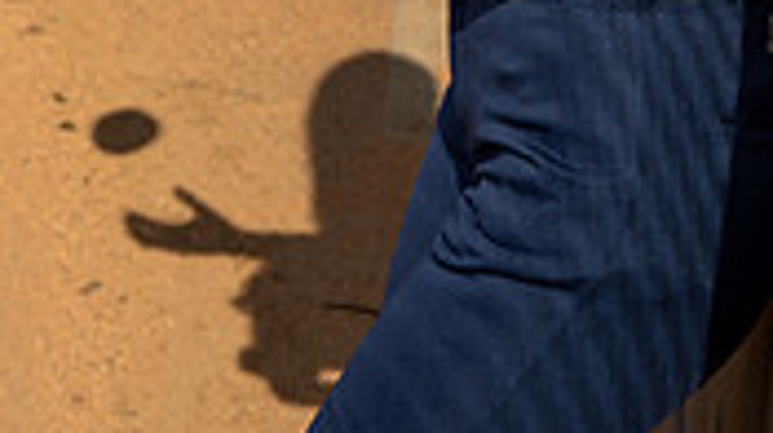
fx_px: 2867
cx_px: 375
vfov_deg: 8.1
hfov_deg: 15.4
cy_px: -508
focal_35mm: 140
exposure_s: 1/250
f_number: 8
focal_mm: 52
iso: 64
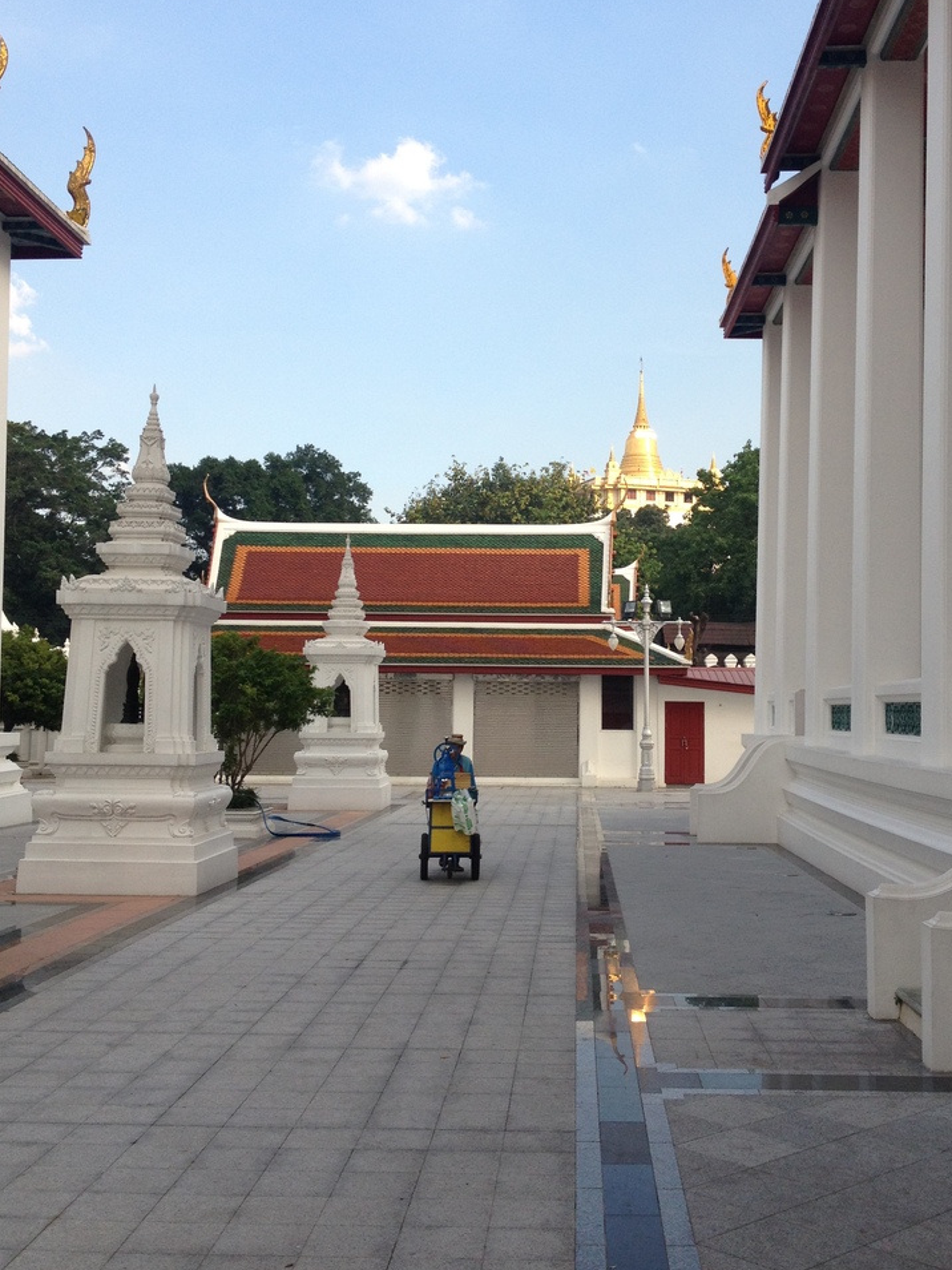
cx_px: 556
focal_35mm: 44
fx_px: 1614
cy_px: 568
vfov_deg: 42.9
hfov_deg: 32.8
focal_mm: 4.28
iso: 64
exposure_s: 1/717
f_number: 2.4
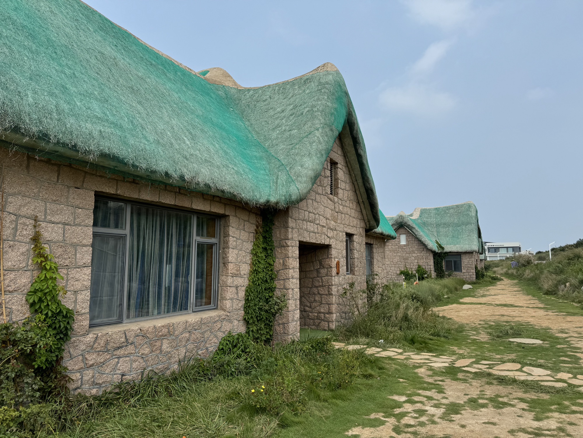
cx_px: 292
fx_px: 404
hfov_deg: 71.6
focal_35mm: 24
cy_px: 219
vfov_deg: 56.9
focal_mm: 6.76
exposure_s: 1/5814
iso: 80
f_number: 1.78
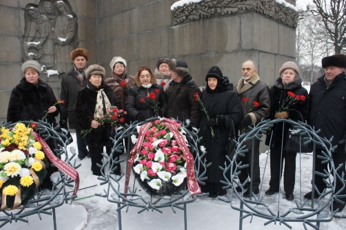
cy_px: 115
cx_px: 173
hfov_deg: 67.4
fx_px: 259
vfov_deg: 47.9
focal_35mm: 27
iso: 200
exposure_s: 1/40
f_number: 4.5
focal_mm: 18
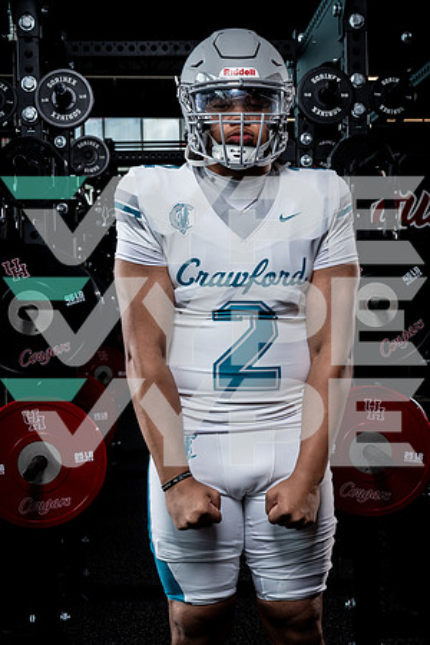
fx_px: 932
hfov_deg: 26.0
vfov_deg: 38.2
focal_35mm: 52
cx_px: 215
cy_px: 322
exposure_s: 1/250
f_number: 9
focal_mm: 52
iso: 640
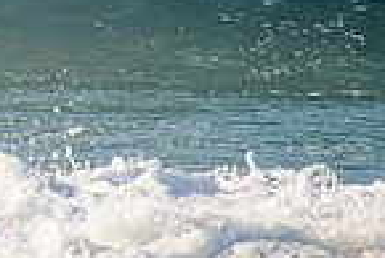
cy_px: -140
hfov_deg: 1.0
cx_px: -181
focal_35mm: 2005
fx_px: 21463
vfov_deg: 0.7
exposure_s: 1/1600
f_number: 5.6
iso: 220
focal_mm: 500
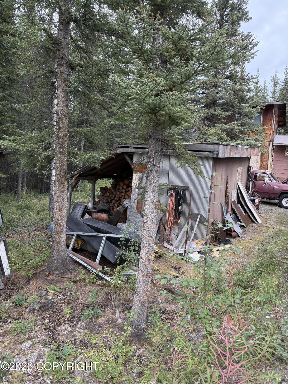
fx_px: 266
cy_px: 192
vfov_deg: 71.6
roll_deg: -4.8
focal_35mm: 24
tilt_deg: -6.8
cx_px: 144
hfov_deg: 56.8
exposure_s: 1/722
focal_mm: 6.76
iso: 100
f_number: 1.78
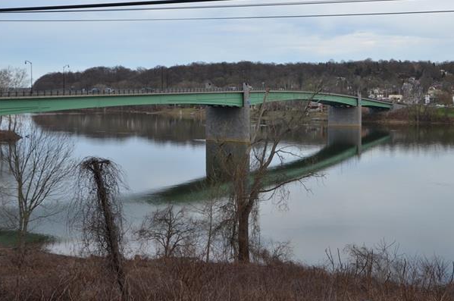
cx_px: 299
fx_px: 604
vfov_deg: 27.8
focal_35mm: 48
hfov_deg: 40.7
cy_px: 103
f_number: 8
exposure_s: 1/250
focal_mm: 24
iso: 160
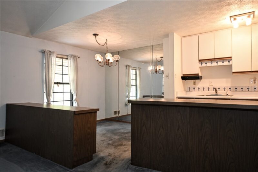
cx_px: 129
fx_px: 172
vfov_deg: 53.1
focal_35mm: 24
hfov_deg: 73.8
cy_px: 86
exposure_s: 1/60
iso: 720
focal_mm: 16
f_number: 4.2
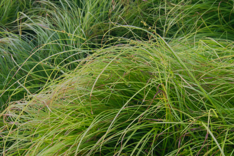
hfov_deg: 24.6
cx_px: 117
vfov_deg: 16.6
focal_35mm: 82
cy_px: 78
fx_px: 536
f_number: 16
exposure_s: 1/100
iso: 1600
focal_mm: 55
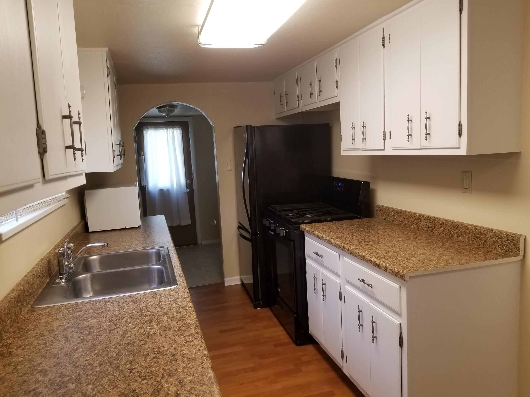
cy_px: 198
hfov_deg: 67.3
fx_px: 398
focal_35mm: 26
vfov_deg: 53.1
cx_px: 265
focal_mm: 4.25
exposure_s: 1/60
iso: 80
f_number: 1.7
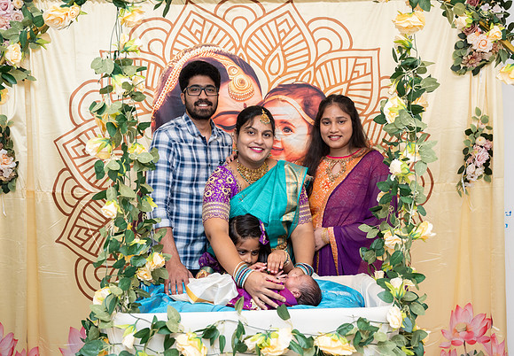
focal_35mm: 35
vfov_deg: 38.8
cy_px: 178
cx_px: 252
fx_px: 505
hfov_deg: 53.9
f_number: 4
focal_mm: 34
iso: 500
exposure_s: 1/200
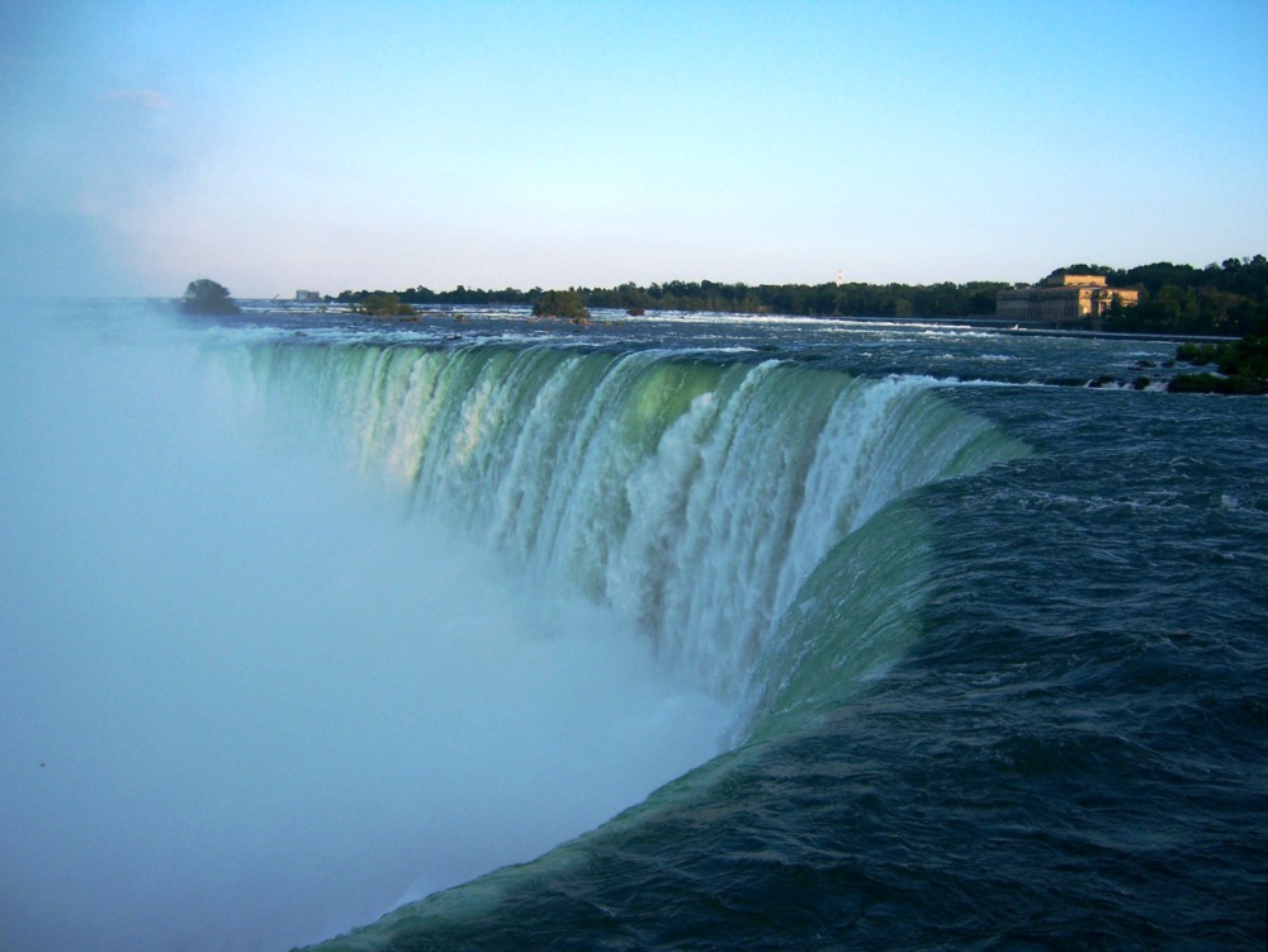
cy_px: 476
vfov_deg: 39.7
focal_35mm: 36
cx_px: 634
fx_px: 1319
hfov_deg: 51.3
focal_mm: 6
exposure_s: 1/800
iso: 80
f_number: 2.8
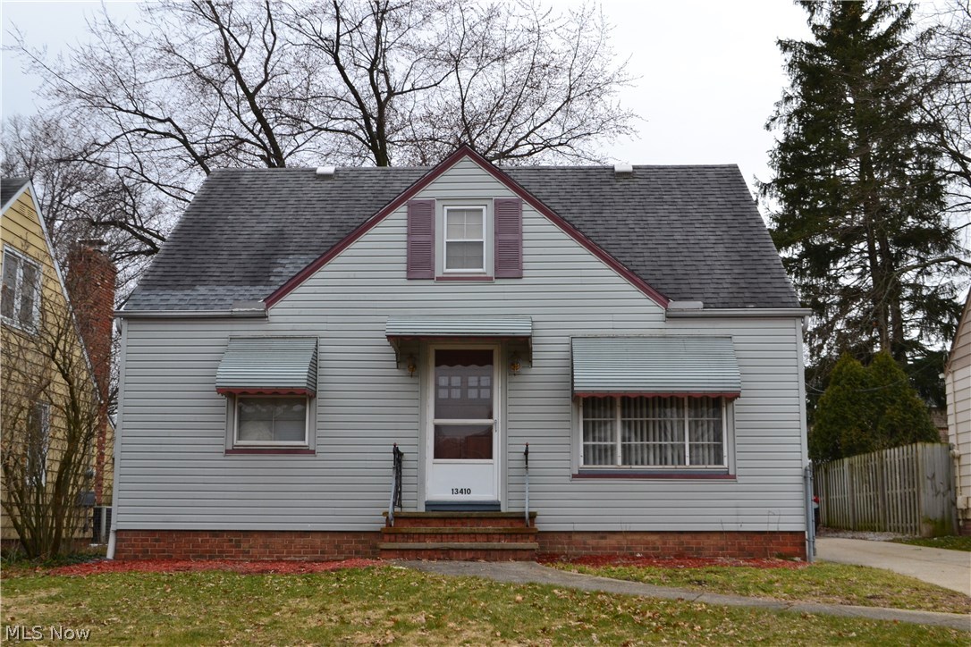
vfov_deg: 31.9
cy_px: 324
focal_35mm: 42
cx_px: 486
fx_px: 1133
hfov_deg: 46.4
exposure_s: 1/320
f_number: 10
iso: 400
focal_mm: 28
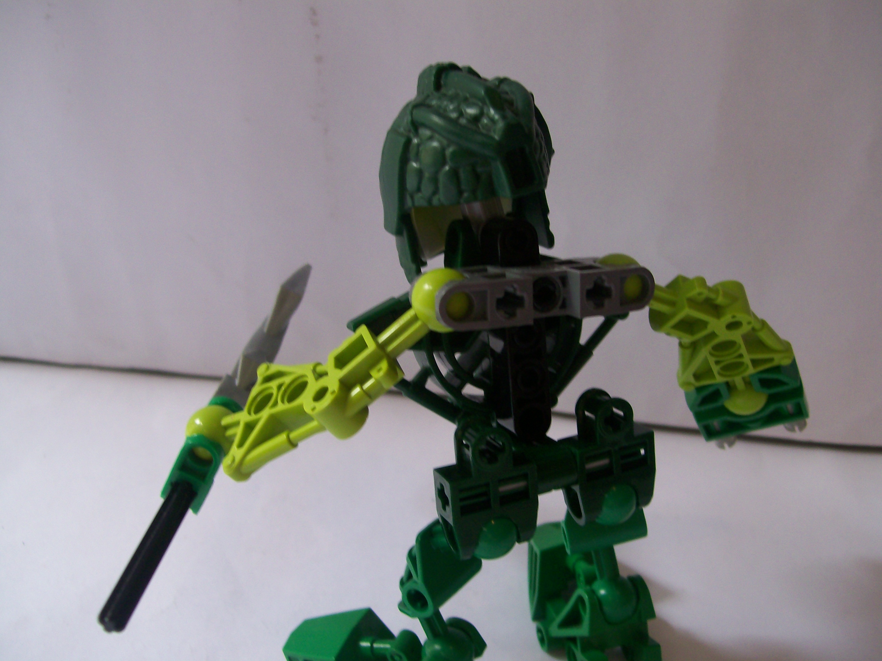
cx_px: 441
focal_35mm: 36
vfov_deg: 39.7
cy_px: 330
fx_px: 917
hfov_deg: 51.4
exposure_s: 1/63.5
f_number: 2.7
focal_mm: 6
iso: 80
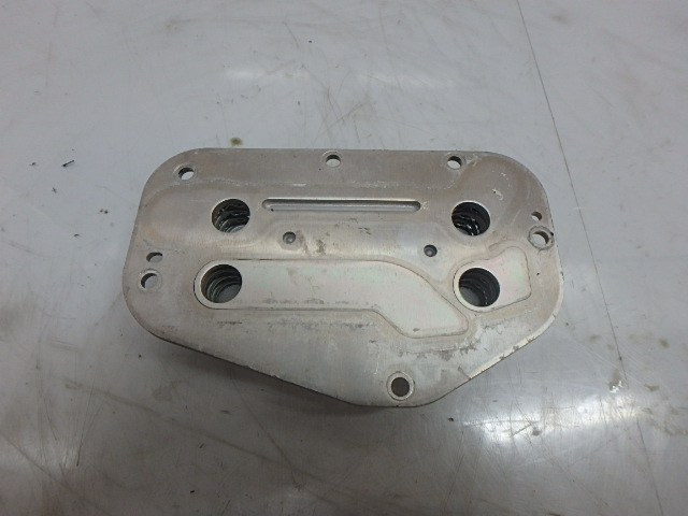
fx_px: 417
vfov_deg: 63.4
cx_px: 344
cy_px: 258
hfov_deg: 79.0
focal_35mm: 21
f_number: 3.5
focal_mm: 3.7
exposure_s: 1/60
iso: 200
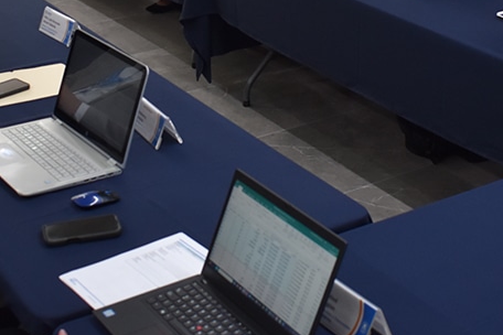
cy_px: 75
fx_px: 992
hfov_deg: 28.5
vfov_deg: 19.0
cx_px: 256
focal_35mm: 71
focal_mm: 18
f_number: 4
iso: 800
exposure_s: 1/125
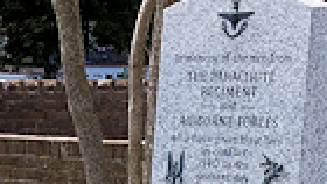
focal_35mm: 211
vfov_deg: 5.7
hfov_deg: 10.2
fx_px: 1831
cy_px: 256
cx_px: 215
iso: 200
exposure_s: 1/200
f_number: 7.1
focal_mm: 17
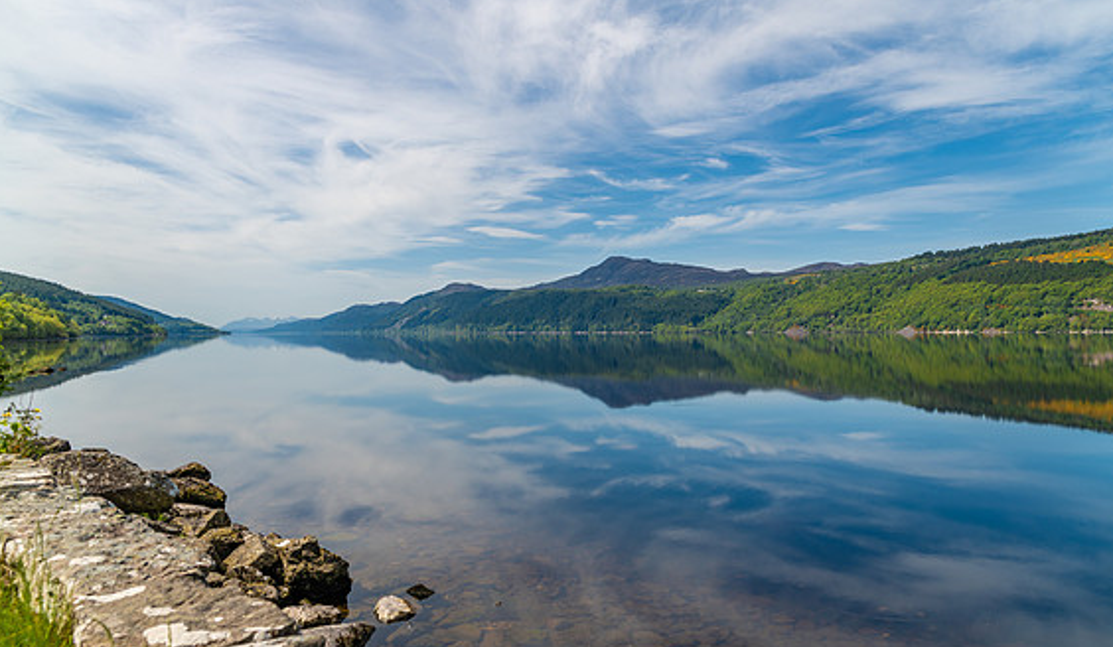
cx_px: 561
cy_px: 321
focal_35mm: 26
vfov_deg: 45.4
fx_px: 774
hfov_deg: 71.5
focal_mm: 24
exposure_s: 1/1250
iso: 100
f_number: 5
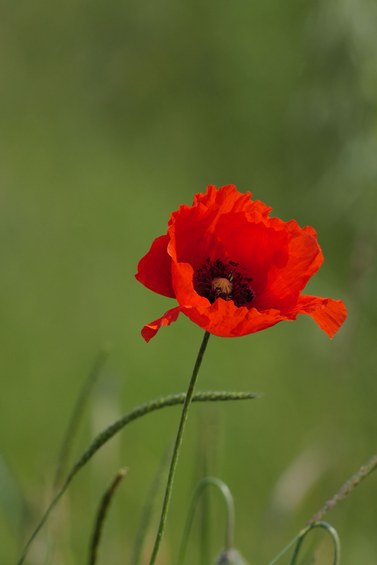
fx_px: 5199
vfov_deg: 6.2
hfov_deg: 4.2
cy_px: 282
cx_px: 188
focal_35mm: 331
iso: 1250
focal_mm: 331
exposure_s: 1/640
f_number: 16
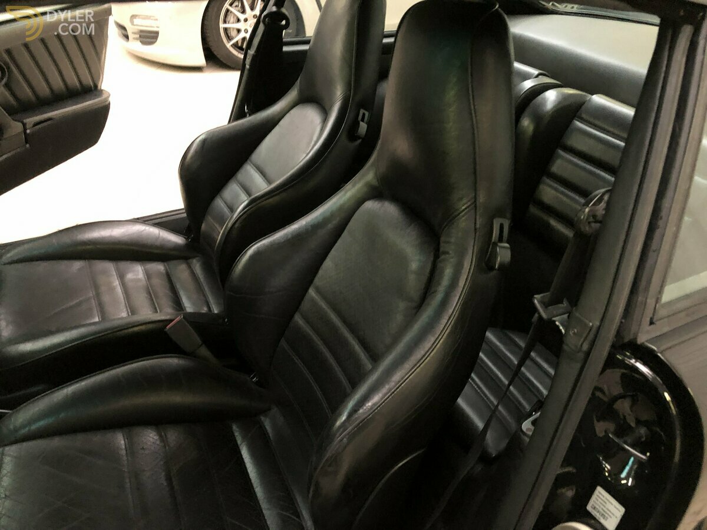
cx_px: 354
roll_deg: -2.6
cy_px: 265
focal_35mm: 28
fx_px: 572
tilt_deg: -32.3
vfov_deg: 49.7
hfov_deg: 63.4
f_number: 1.8
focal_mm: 3.99
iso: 125
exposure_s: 1/4
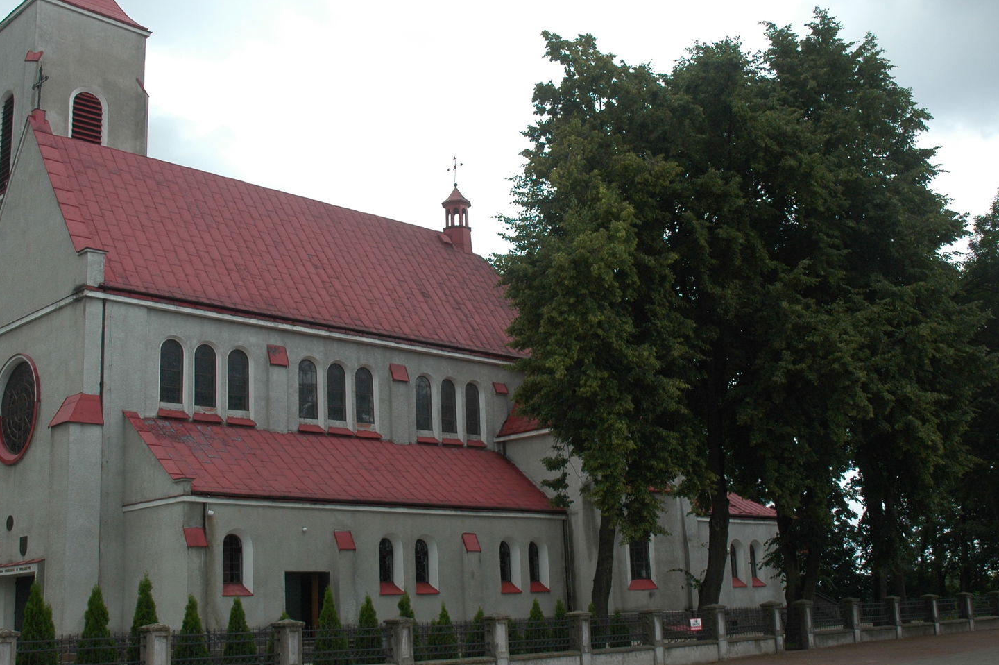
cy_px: 319
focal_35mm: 44
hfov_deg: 44.5
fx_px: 1220
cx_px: 479
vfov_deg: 30.5
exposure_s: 1/200
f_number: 7.1
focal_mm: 22
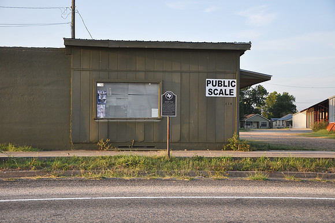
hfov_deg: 38.9
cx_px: 168
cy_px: 112
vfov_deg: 26.4
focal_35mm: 51
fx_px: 474
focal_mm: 34
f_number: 4.2
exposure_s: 1/200
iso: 320
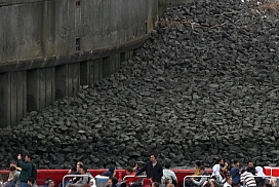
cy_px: 184
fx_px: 6998
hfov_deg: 2.3
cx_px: 250
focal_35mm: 902
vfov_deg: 1.5
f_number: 5.3
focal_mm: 240
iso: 400
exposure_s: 1/1600
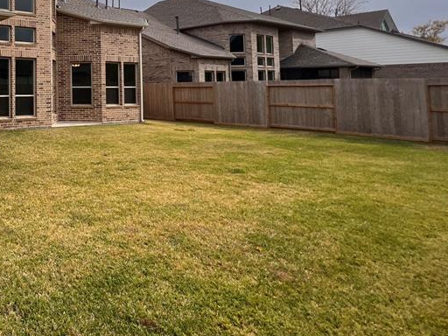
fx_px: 336
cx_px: 8
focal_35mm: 26
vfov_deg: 49.7
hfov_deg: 53.9
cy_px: 63
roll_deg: +0.8
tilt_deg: +4.4
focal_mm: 1.57
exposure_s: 1/927
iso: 32
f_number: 1.8
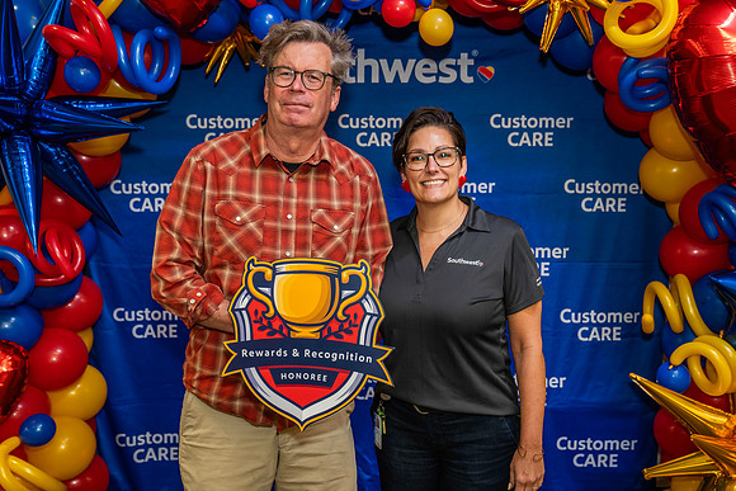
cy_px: 236
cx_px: 370
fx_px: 825
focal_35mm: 40
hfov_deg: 48.1
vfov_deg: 33.1
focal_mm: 38
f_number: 4
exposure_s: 1/160
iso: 1250
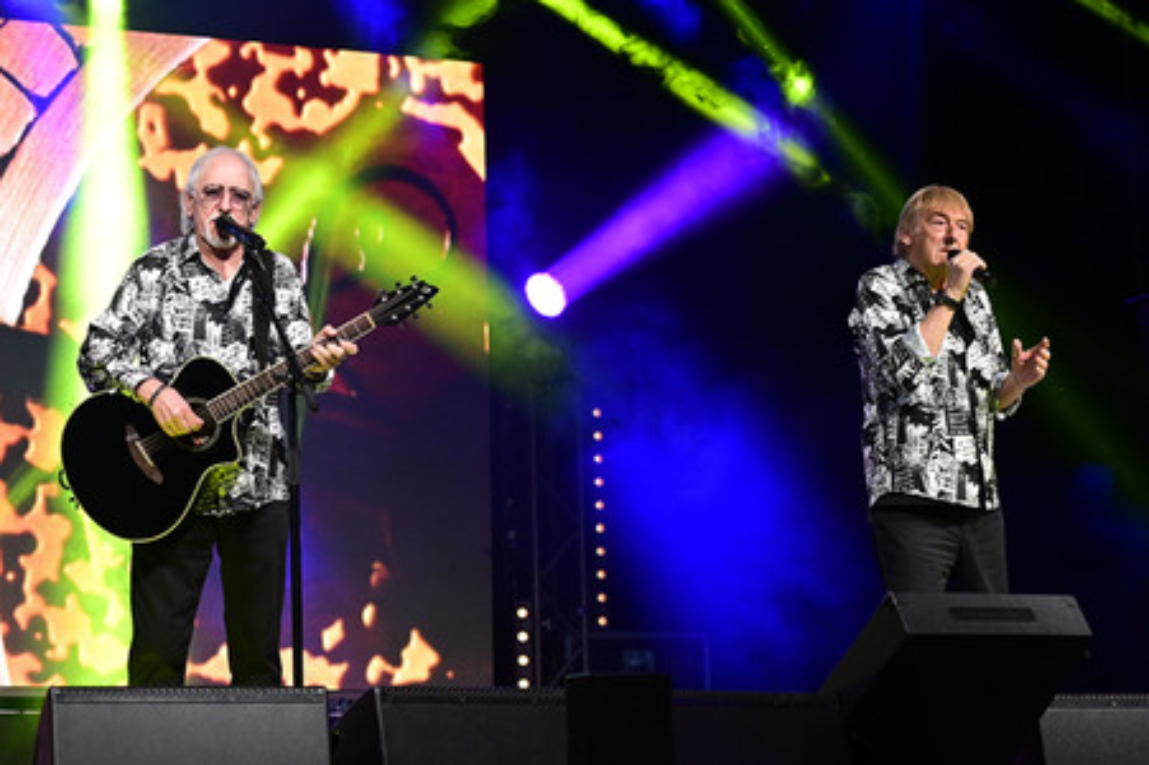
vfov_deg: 19.4
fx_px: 2232
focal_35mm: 70
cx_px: 574
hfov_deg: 28.9
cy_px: 382
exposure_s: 1/250
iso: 3200
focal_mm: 70
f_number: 3.5
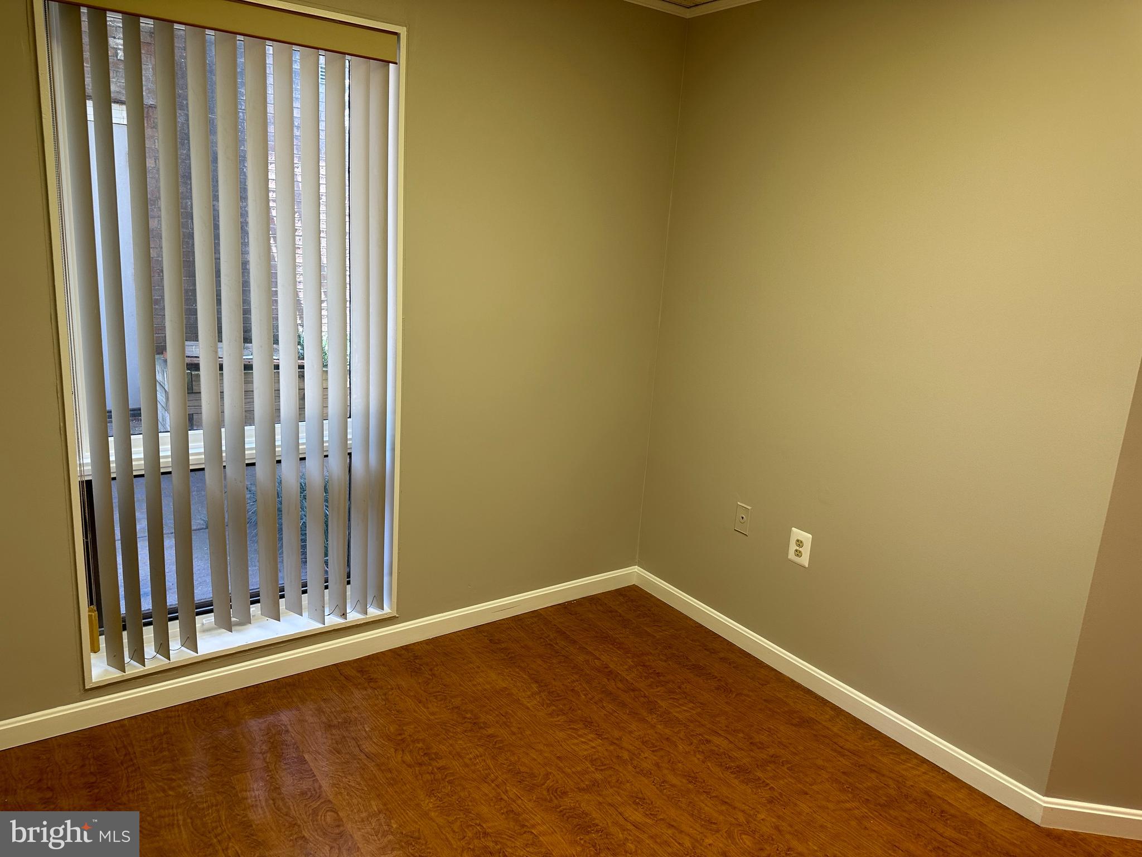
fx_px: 792
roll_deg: -3.8
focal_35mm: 24
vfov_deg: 56.8
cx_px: 571
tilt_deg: -12.8
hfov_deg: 71.6
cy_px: 428
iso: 100
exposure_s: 1/120
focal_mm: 6.86
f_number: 1.78
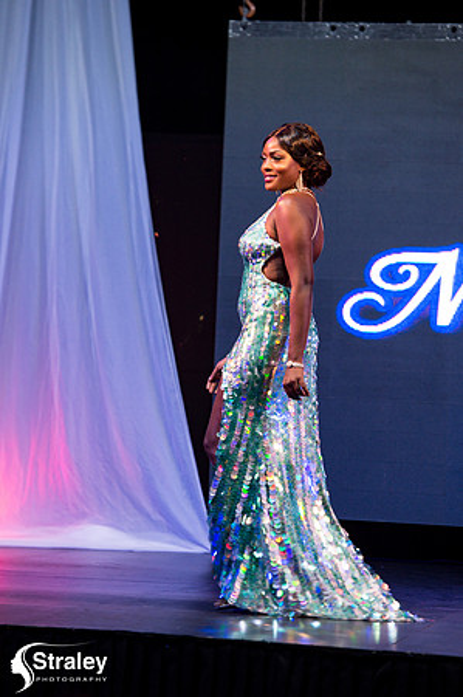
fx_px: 2997
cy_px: 348
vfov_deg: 13.3
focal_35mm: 155
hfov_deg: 8.8
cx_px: 232
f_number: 5
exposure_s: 1/200
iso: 3200
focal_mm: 155
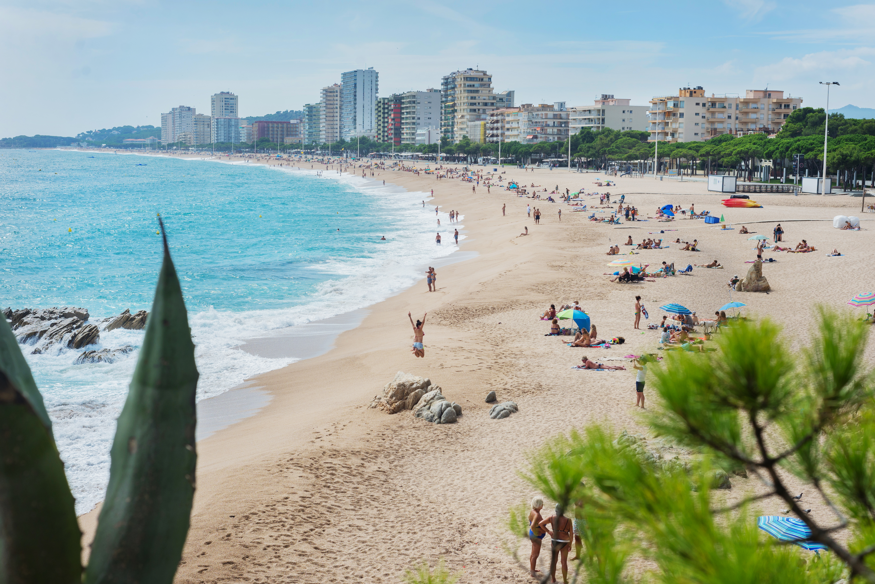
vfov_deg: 27.0
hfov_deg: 39.6
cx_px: 438
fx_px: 1216
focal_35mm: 50
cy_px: 292
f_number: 7.1
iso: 250
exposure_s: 1/1600
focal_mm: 50
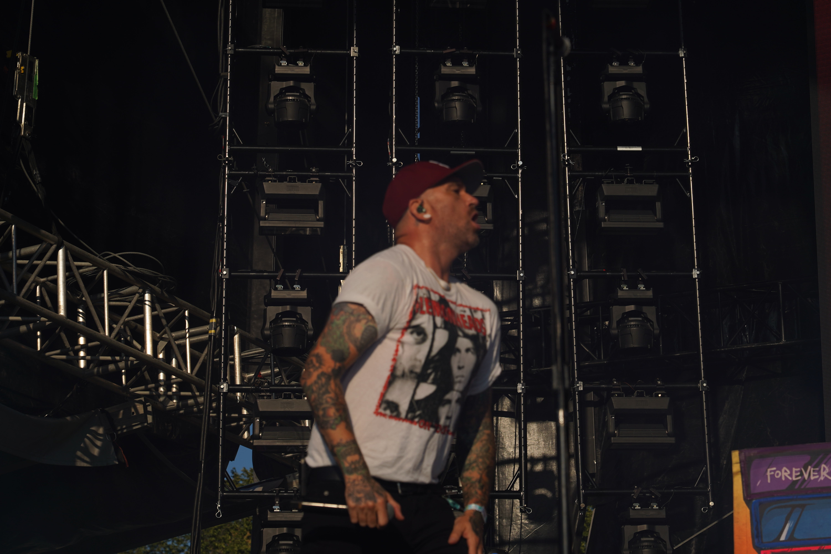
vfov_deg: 13.0
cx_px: 416
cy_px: 277
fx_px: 2424
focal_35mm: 105
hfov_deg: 19.5
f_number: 8
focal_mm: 105
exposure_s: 1/800
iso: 100
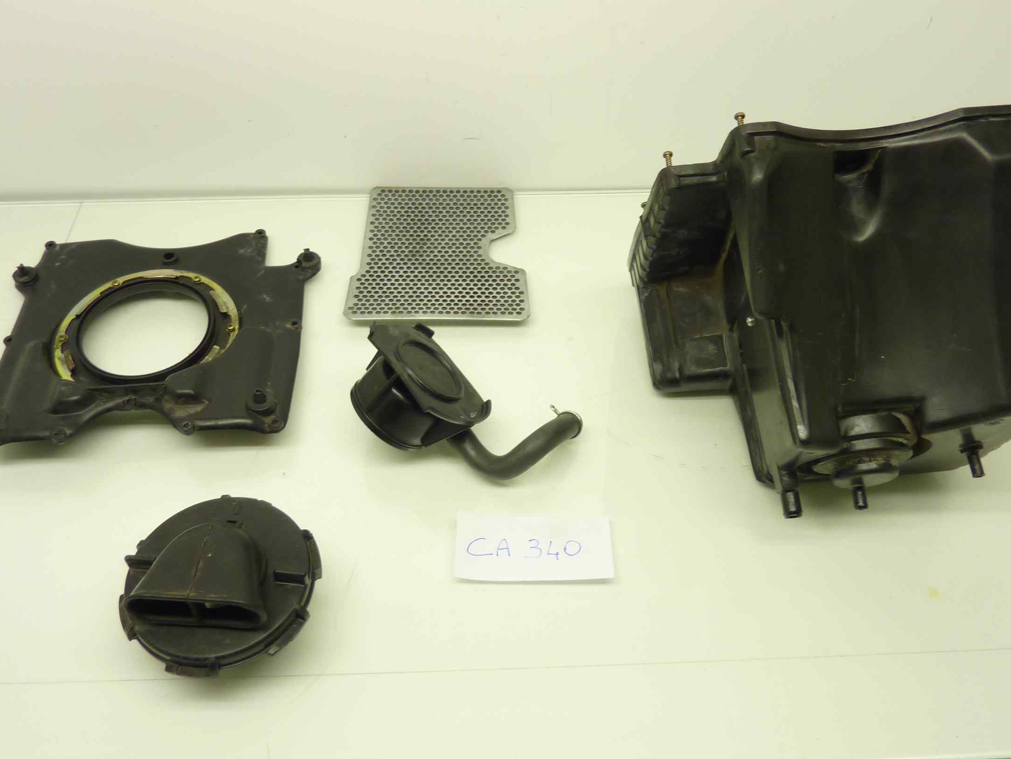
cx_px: 505
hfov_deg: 56.8
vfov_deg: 44.2
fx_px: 935
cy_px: 374
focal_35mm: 32
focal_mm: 4.1
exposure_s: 1/25
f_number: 3.3
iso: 80
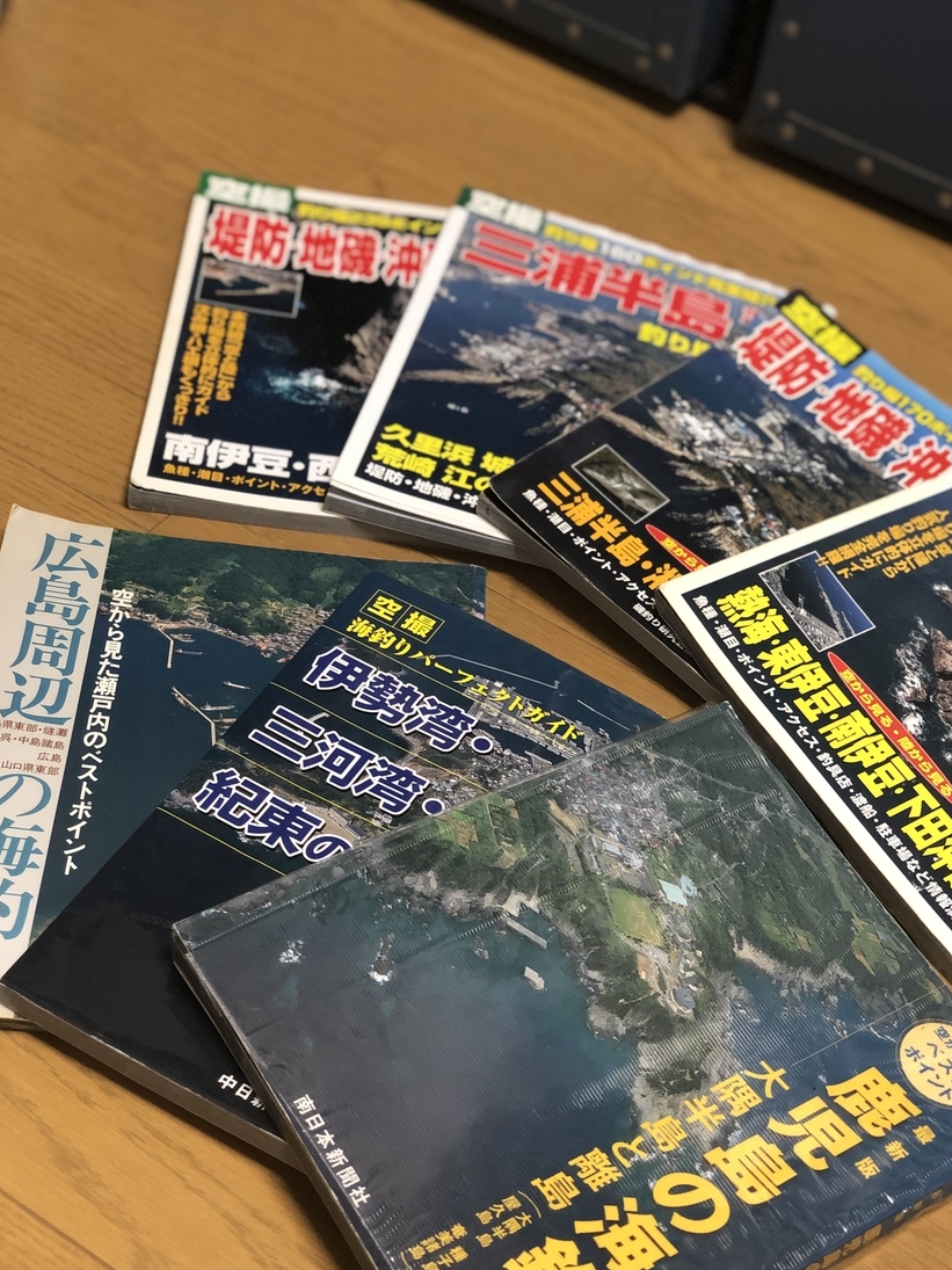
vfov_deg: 33.8
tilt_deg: -43.7
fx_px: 2091
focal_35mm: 57
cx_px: 516
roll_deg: -10.5
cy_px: 627
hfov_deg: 25.6
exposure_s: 1/25
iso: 125
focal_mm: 6
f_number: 2.4
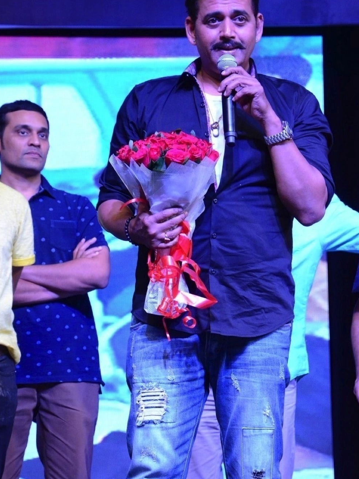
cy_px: 231
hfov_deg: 7.2
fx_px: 2859
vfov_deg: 9.6
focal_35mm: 207
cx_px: 201
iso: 2500
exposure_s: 1/125
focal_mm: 105
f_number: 5.6
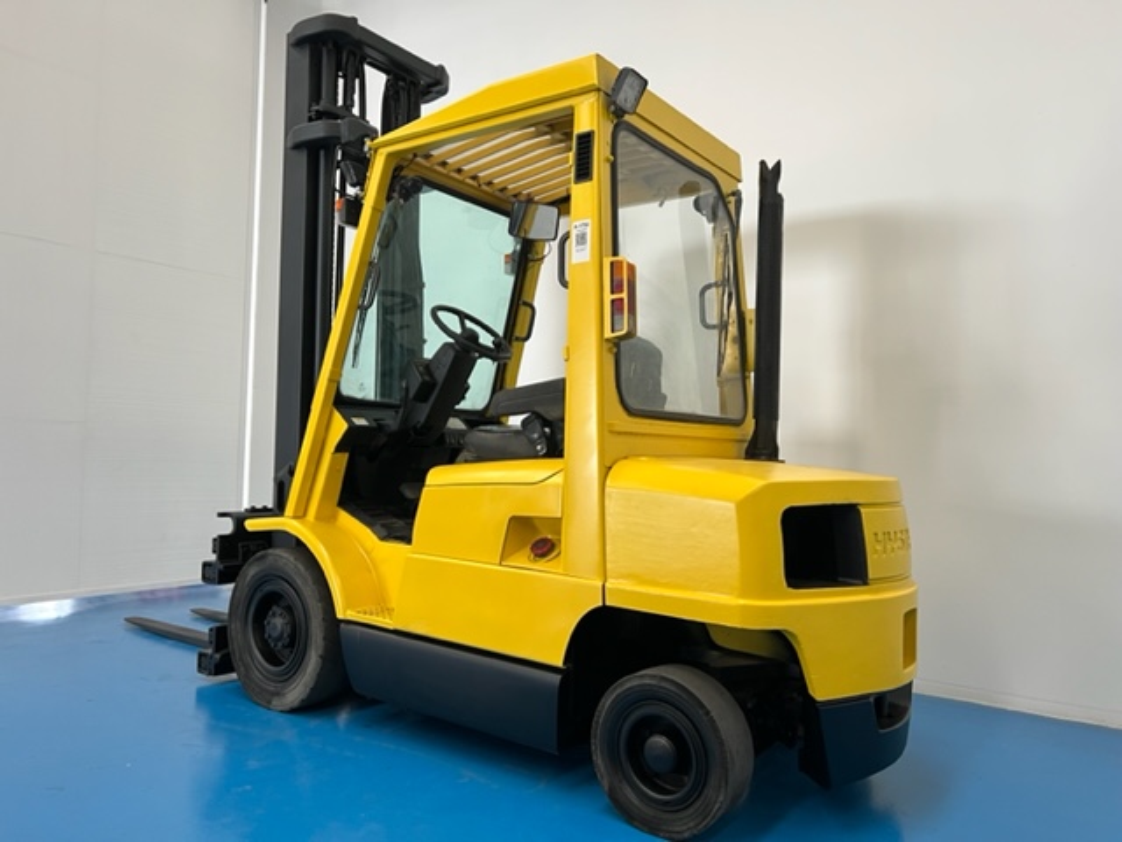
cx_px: 561
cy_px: 421
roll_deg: -0.9
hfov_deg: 67.3
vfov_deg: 53.1
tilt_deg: +2.4
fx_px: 843
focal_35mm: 26
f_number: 1.5
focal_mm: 5.7
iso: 125
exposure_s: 1/96
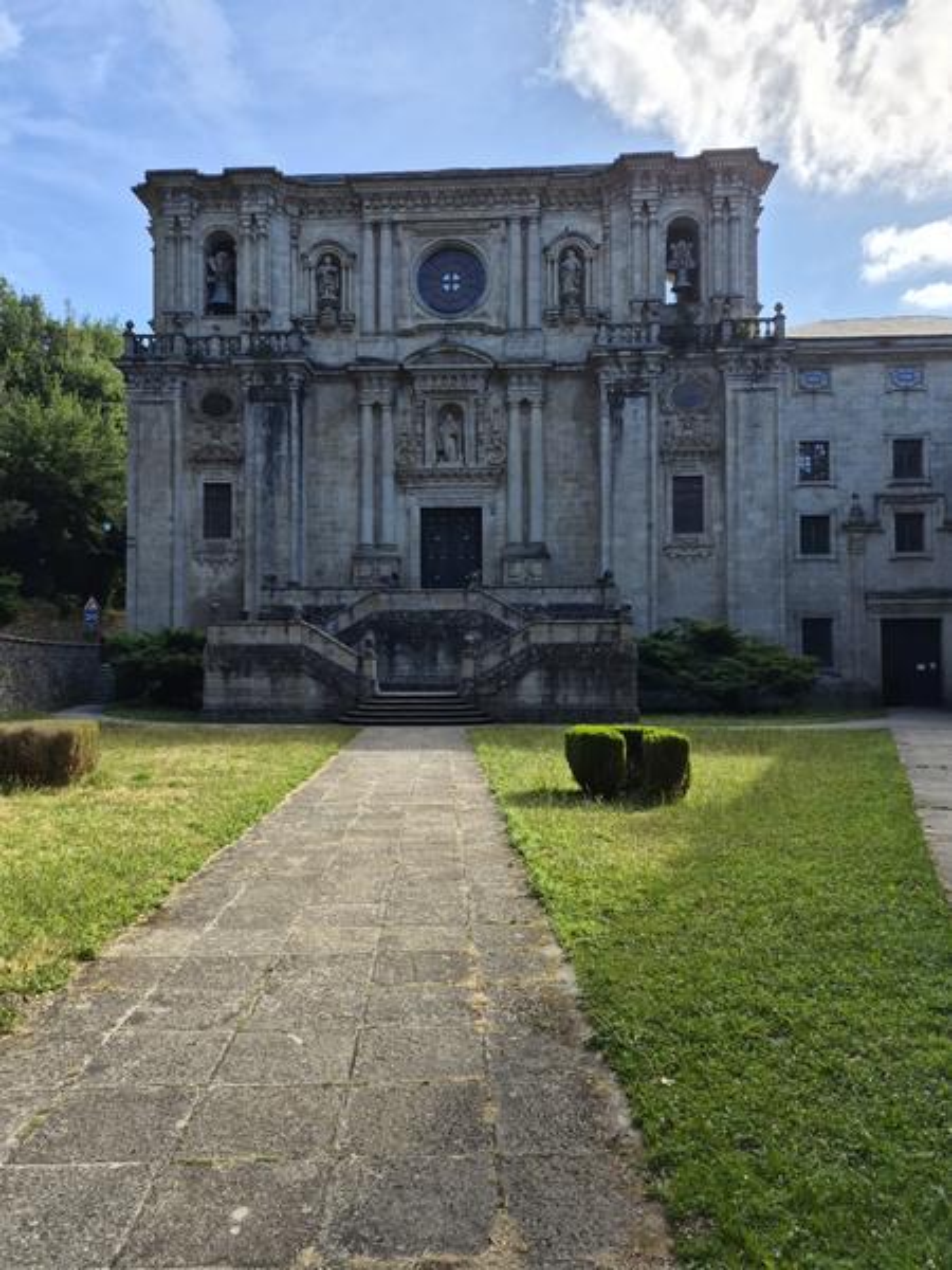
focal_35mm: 23
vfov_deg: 73.9
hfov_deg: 58.9
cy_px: 635
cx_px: 476
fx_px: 843
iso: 80
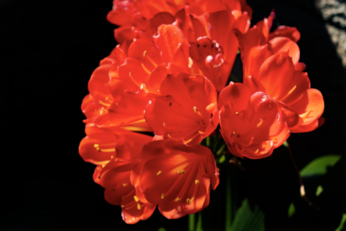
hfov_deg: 37.9
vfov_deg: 25.8
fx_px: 505
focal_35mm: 52
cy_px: 116
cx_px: 173
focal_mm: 35
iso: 100
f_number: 4.5
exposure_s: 1/200
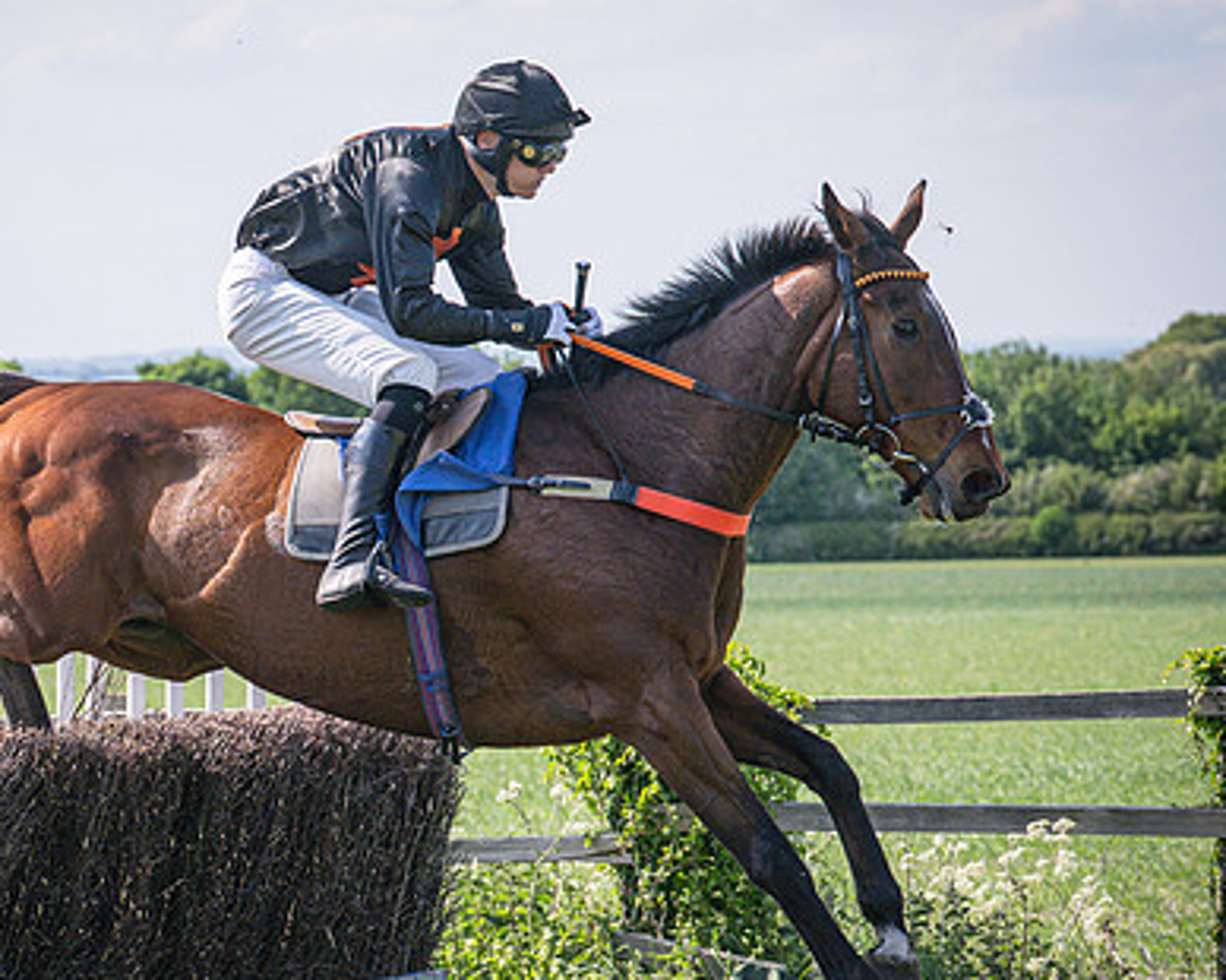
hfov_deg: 12.2
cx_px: 448
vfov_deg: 9.8
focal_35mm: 158
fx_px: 5730
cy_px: 656
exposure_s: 1/3200
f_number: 4
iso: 400
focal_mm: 70
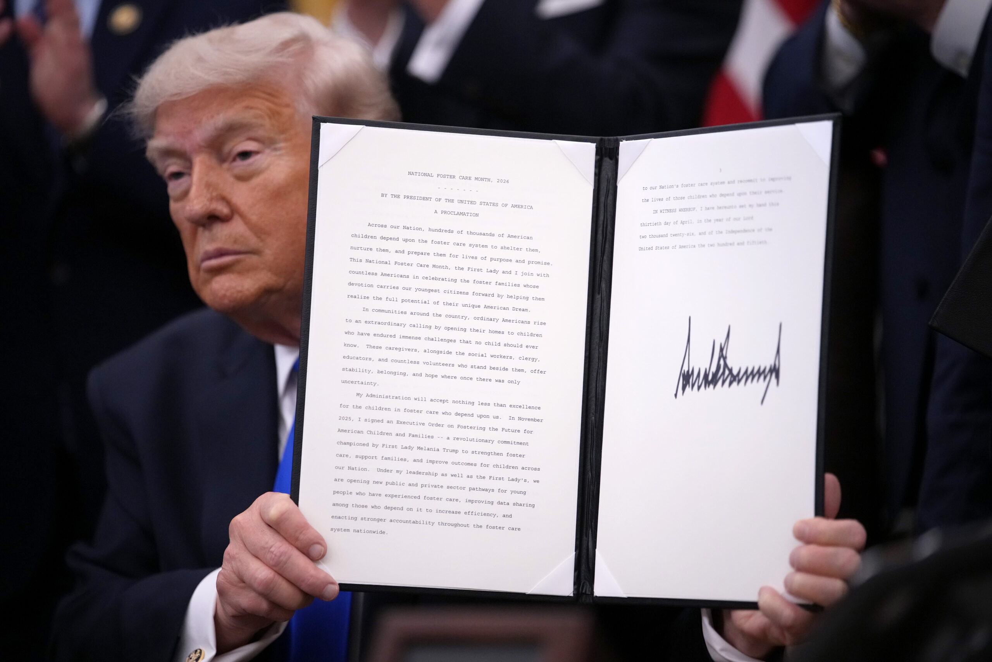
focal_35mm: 144
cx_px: 496
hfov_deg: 14.3
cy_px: 331
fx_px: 3968
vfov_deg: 9.5
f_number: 2
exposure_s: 1/800
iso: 4000
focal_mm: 144
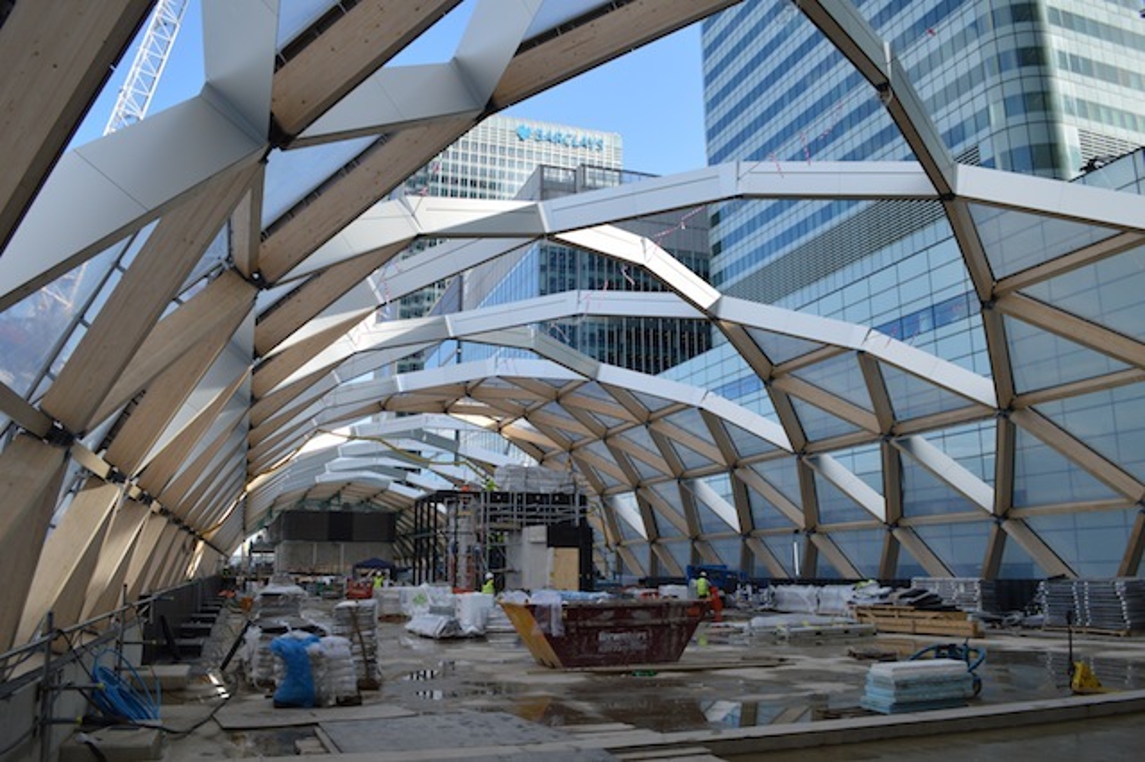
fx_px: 858
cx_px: 572
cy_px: 381
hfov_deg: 67.4
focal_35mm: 27
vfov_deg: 47.9
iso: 100
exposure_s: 1/200
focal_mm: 18
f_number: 7.1
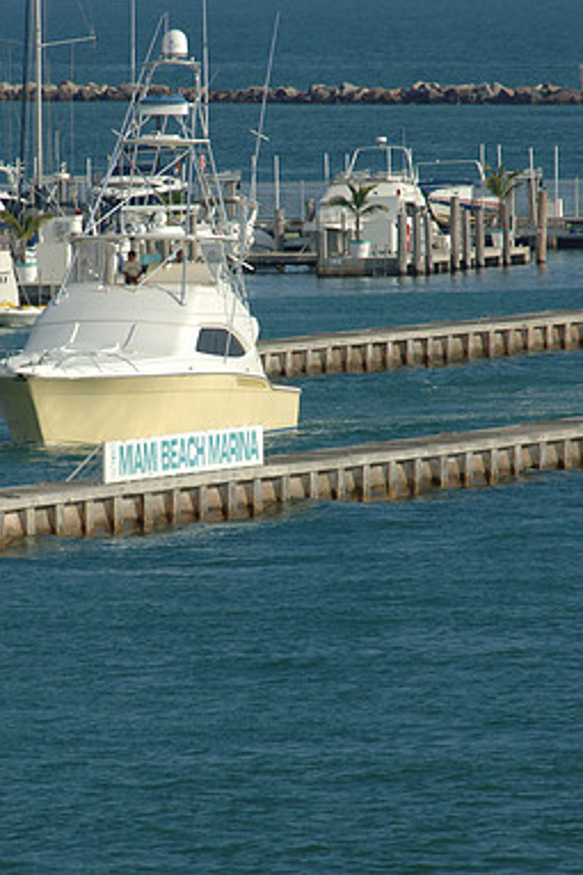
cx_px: 151
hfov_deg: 1.5
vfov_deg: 2.3
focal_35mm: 908
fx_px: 22075
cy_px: 438
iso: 100
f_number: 9
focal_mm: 400
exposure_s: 1/320
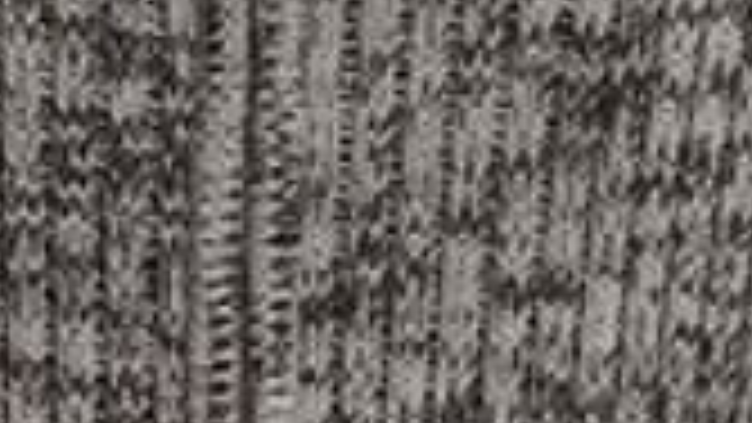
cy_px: 677
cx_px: 63
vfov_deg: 5.5
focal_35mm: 217
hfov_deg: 9.9
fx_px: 4328
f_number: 1.8
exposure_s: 1/20
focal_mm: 4.65
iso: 1000
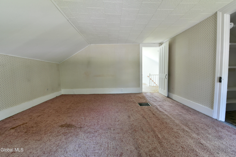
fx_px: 92
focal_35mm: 14
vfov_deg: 81.3
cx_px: 118
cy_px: 78
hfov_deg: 104.2
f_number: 10
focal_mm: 14
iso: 800
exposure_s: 1/10
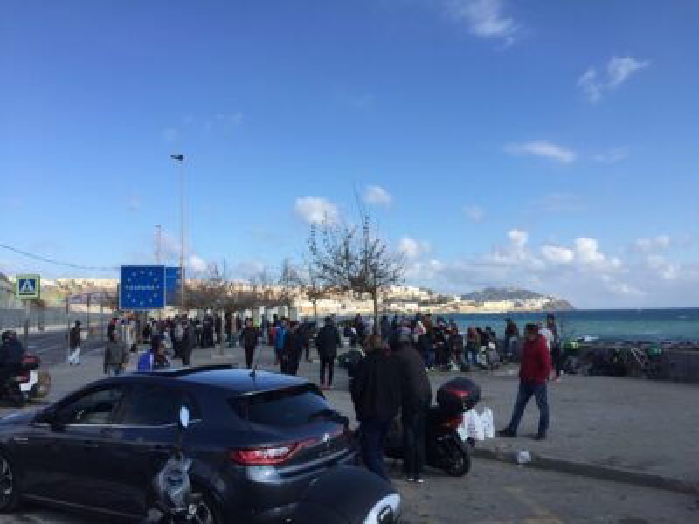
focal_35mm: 29
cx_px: 350
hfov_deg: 61.7
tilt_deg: +3.0
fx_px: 586
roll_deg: +0.3
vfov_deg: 48.2
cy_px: 262
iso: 32
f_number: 2.2
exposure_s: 1/1980
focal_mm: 4.15
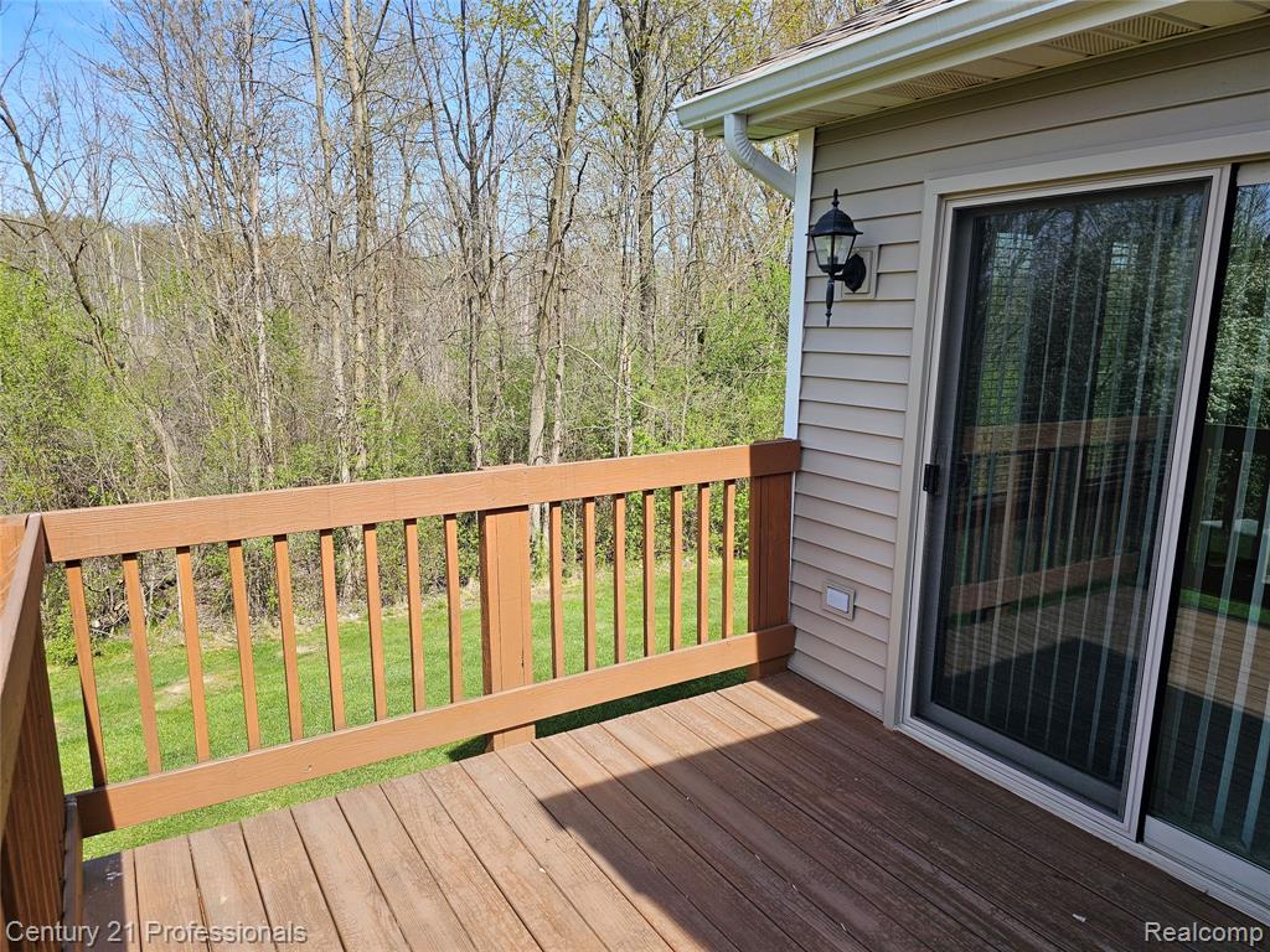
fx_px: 844
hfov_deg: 73.9
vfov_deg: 58.9
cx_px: 635
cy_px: 476
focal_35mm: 23
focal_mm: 6.3
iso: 10
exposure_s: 1/353
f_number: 1.7
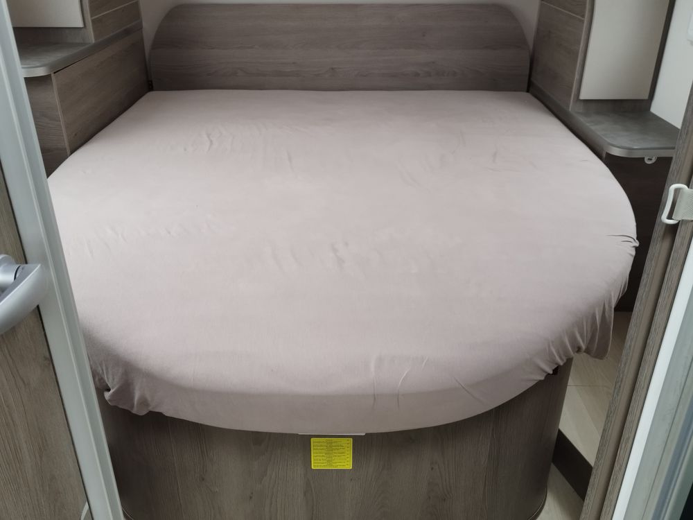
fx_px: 480
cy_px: 260
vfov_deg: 56.8
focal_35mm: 24
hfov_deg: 71.6
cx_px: 346
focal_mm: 5.89
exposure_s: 1/50
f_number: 1.89
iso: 340
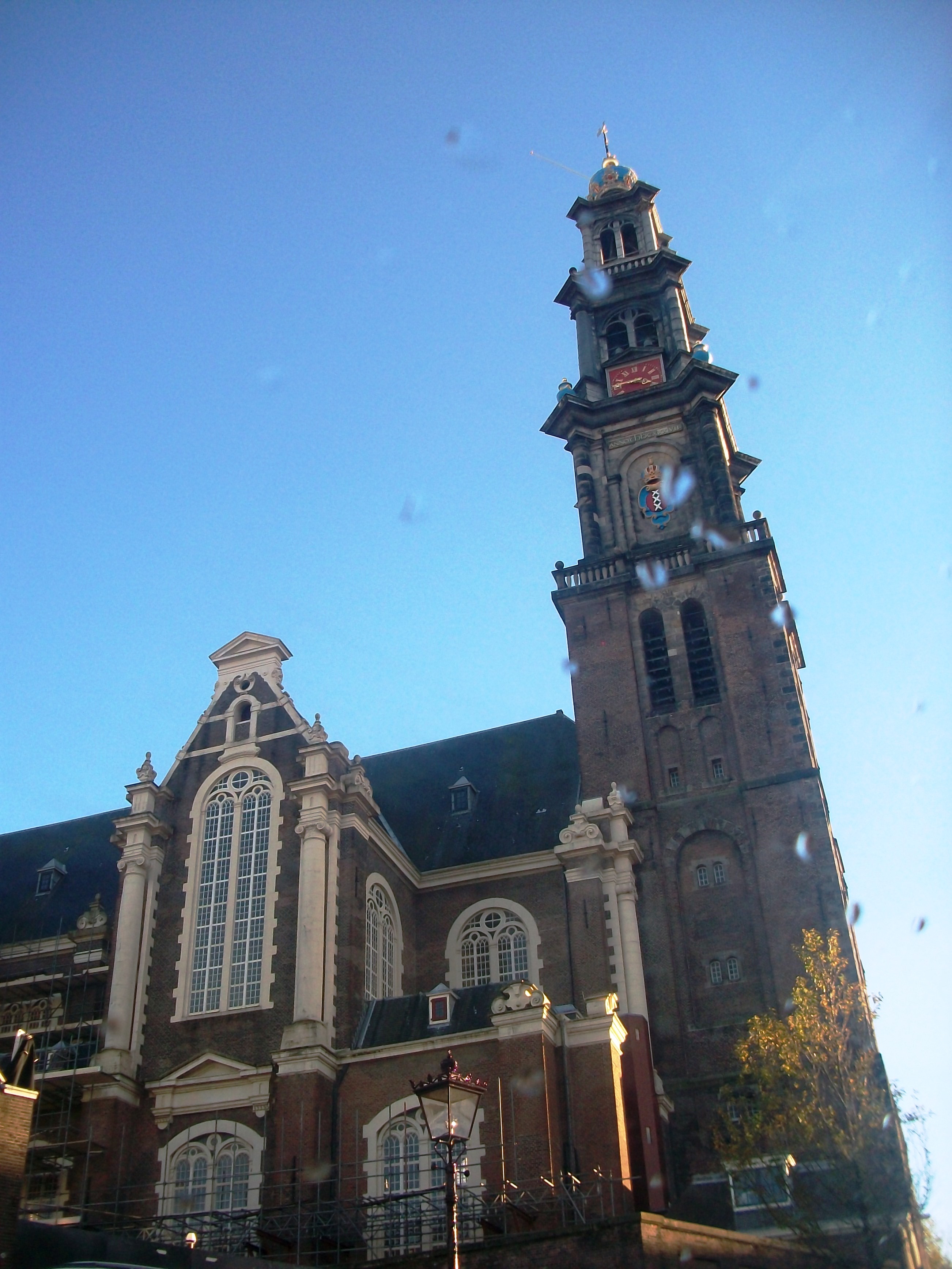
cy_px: 634
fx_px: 1247
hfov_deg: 41.8
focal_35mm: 34
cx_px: 476
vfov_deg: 54.0
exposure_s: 1/320
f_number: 2.8
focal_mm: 5.7
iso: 80
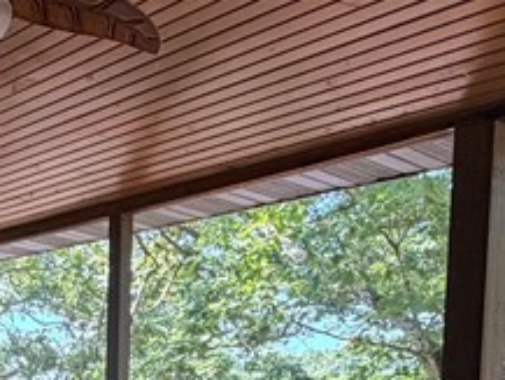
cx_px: 61
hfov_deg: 28.4
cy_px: 497
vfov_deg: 20.3
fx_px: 963
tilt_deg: -4.0
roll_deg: -2.0
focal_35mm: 66
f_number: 2.2
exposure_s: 1/121
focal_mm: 2.22
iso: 125
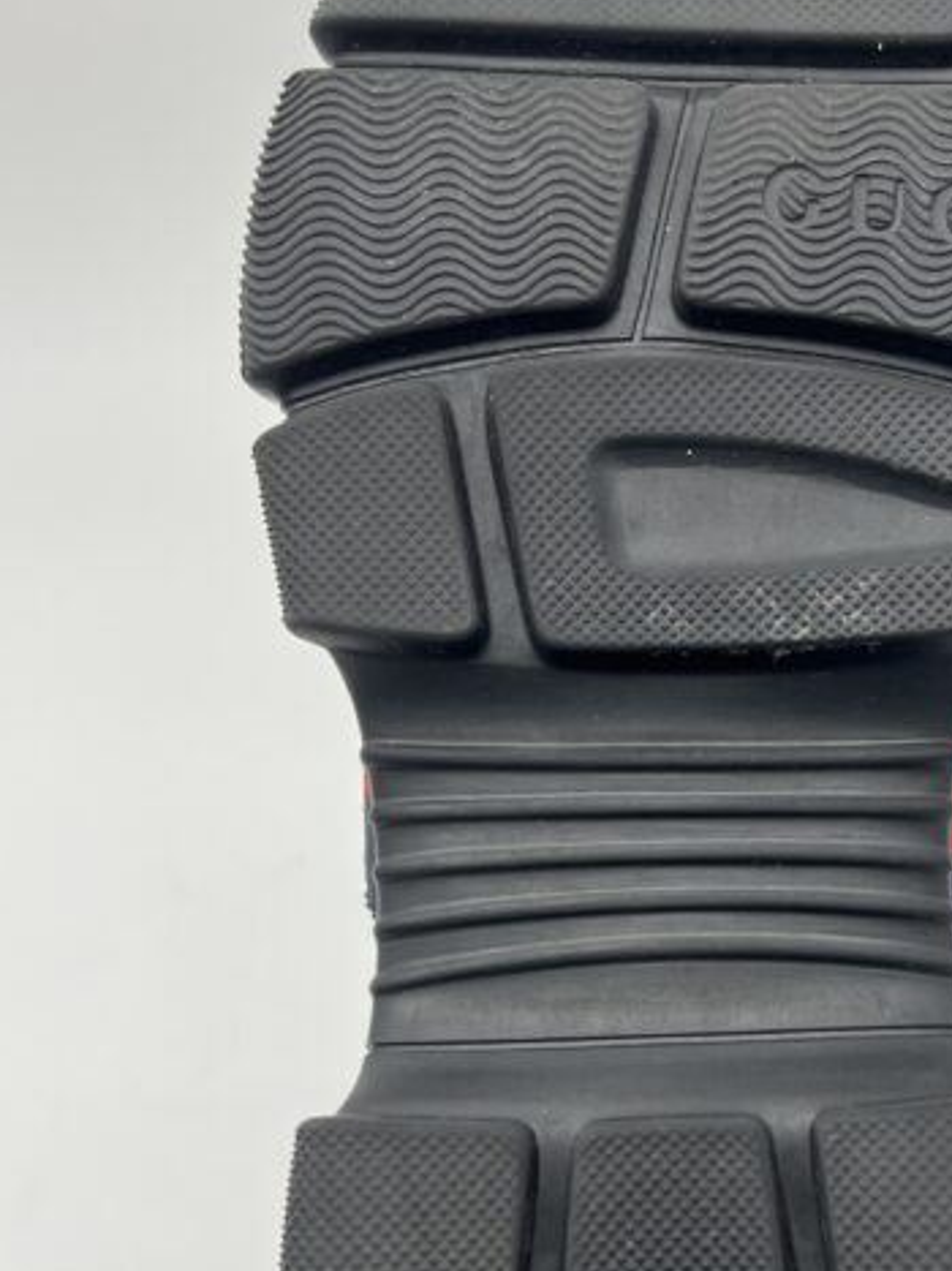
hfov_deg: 25.4
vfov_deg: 33.5
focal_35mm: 57
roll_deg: +5.4
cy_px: 827
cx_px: 707
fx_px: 2091
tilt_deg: -40.7
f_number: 1.5
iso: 32
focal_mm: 5.7
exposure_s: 1/110
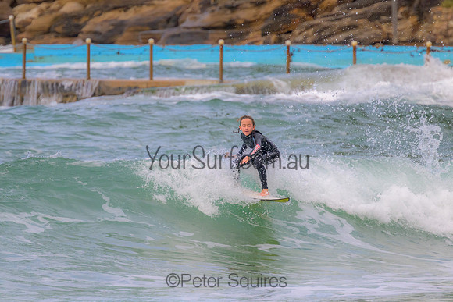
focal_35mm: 800
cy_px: 151
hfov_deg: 2.6
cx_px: 226
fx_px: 10069
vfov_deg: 1.7
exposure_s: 1/1250
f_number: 11
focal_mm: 800
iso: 1600
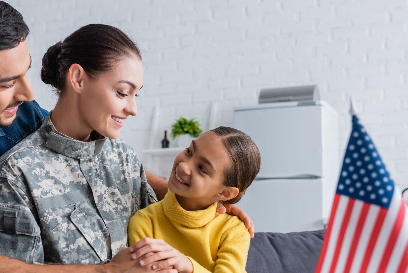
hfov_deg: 31.4
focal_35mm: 64
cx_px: 196
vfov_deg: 21.2
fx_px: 726
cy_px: 189
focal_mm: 35
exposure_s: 1/200
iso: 160
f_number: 4
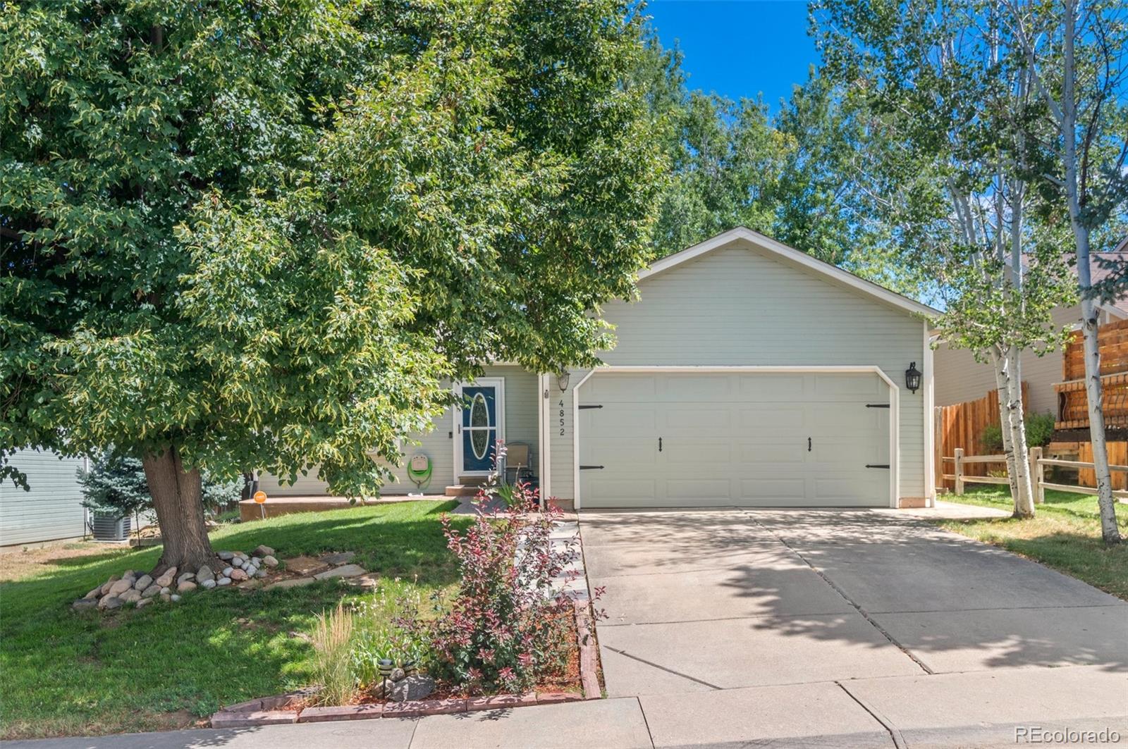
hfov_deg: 63.7
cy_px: 374
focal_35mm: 29
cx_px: 564
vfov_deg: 44.9
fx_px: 908
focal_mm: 29
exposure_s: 1/500
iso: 400
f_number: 8
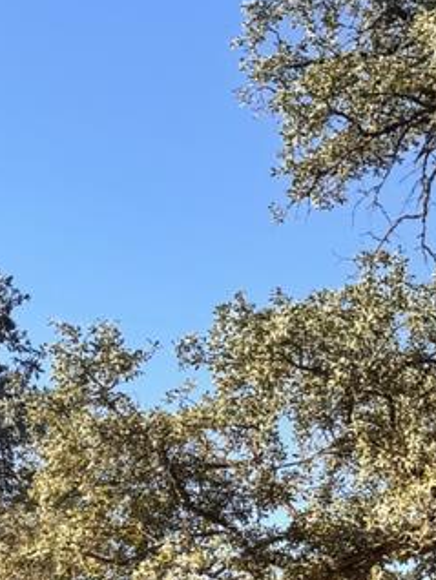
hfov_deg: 12.8
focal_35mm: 113
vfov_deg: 17.0
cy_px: 601
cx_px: -92
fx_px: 1895
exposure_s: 1/2252
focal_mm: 6.76
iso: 80
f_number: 1.78
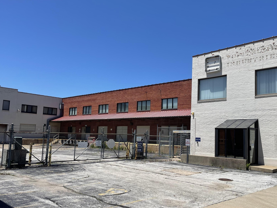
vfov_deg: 44.1
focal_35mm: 32
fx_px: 256
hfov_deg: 56.6
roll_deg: -2.5
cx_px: 157
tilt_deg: +4.2
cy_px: 111
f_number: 1.6
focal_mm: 4.2
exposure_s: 1/4831
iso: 32
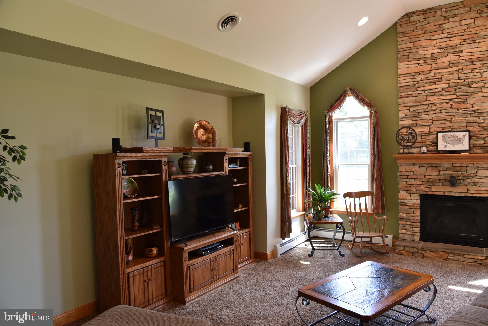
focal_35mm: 24
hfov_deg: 73.7
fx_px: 325
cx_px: 244
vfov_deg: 53.2
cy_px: 163
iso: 800
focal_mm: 24
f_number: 7.1
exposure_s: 1/30
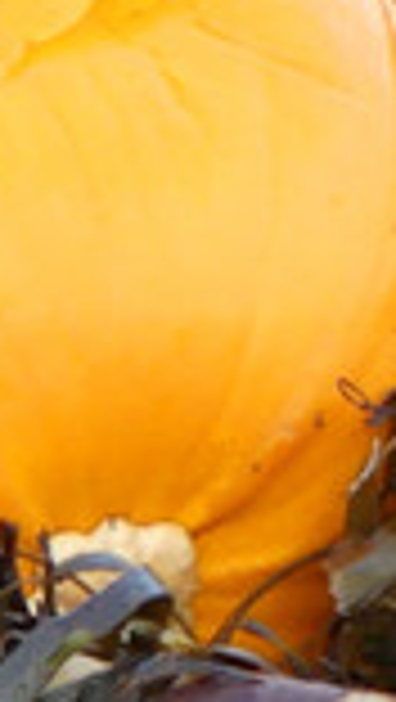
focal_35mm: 3714
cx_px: -259
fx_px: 69181
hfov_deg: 0.3
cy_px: 220
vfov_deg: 0.6
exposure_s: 1/125
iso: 200
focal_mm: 90.1
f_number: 2.8
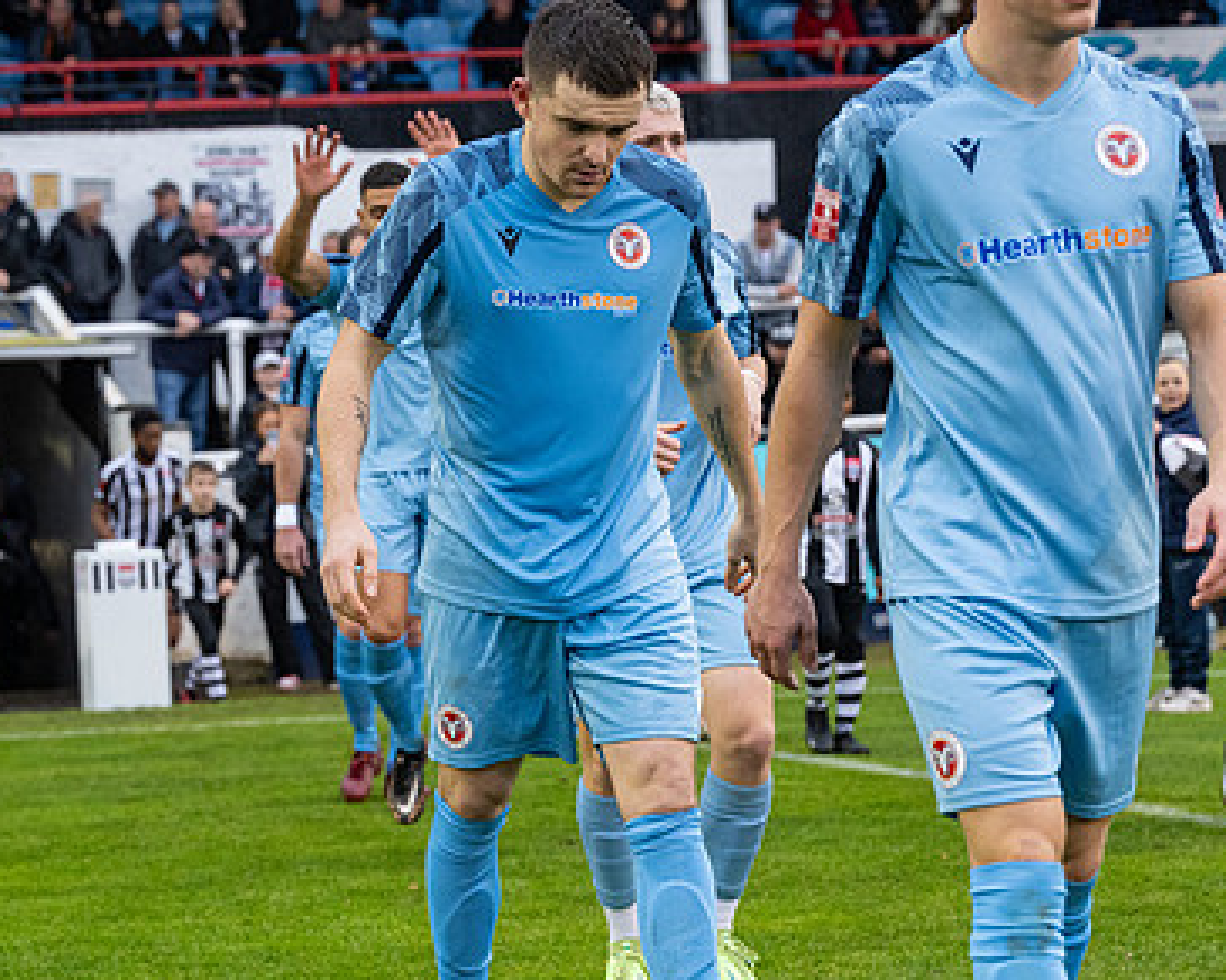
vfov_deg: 12.6
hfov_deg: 15.8
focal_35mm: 122
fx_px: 4426
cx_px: 521
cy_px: 623
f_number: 4
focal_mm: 70
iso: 2000
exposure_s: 1/400
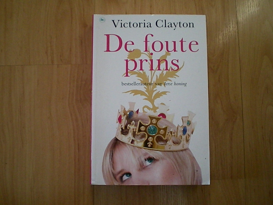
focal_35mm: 38
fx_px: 300
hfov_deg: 49.0
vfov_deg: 37.7
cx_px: 136
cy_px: 102
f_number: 3.1
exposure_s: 1/107
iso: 450
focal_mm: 6.3
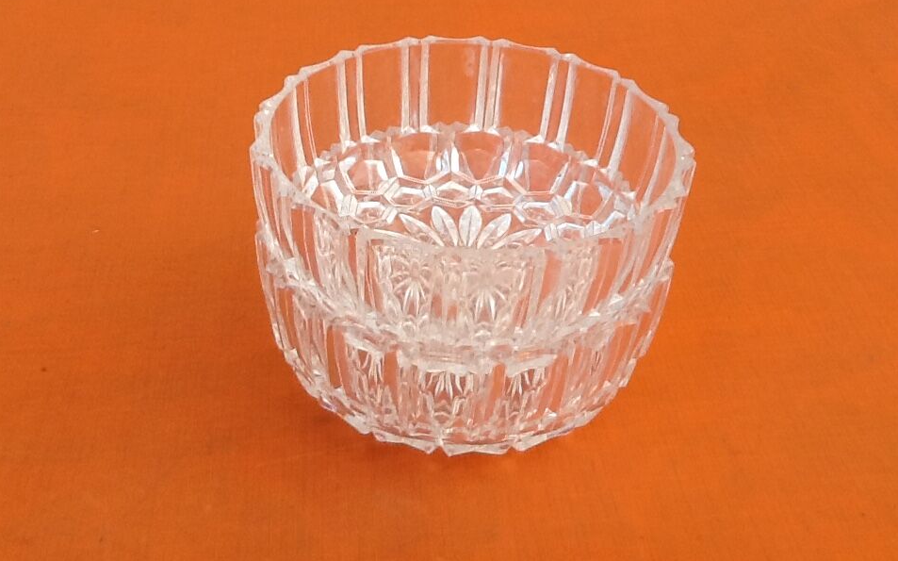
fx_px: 1150
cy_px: 239
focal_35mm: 47
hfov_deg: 42.7
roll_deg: +0.1
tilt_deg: -35.5
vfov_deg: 27.4
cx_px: 448
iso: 40
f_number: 2.4
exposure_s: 1/252
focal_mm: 2.03
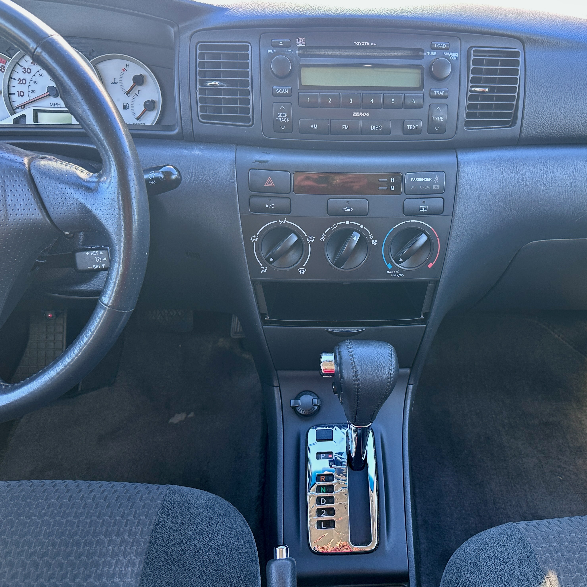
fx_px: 556
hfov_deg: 55.2
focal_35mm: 29
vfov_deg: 55.6
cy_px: 289
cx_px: 350
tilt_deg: -30.6
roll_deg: -1.9
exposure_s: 1/121
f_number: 1.78
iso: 100
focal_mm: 6.86
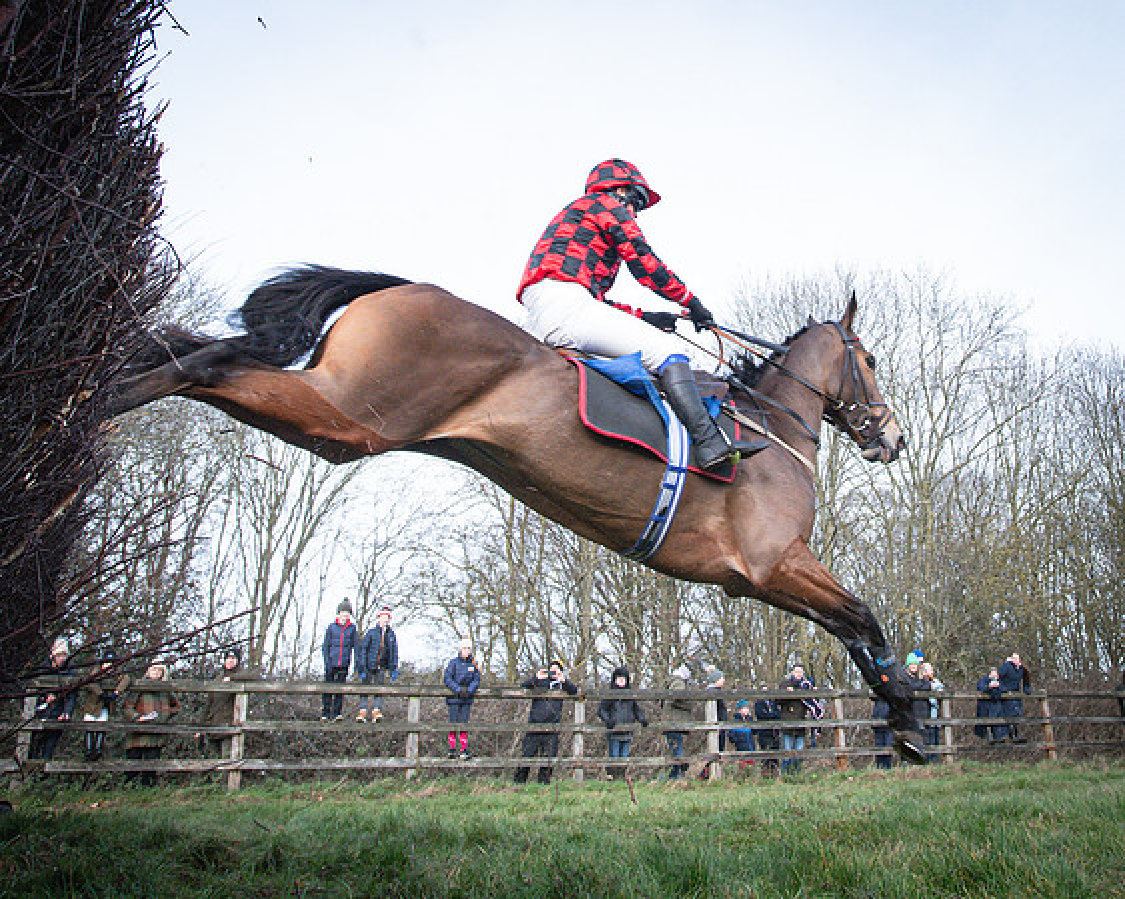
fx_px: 1108
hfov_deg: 53.1
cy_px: 263
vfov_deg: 43.2
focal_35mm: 33
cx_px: 726
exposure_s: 1/1000
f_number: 8
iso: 2000
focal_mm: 19
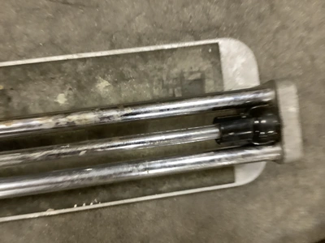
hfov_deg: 58.4
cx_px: 162
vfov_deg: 45.4
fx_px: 291
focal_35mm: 31
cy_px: 122
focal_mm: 3.3
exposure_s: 1/33
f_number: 2.4
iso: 320
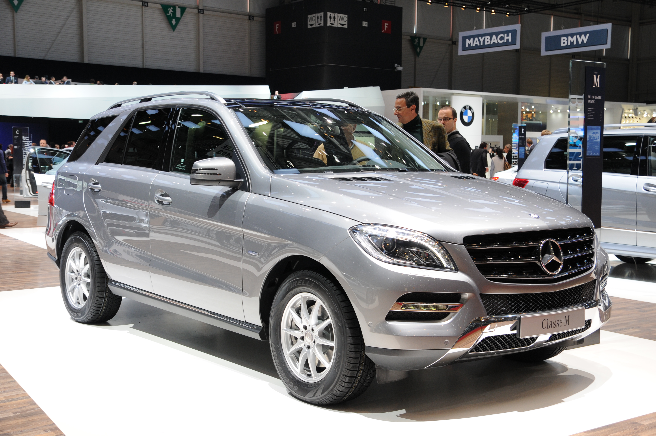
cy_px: 218
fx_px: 874
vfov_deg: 28.0
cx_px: 328
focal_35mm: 48
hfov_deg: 41.2
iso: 400
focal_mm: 32
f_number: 5.6
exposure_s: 1/125
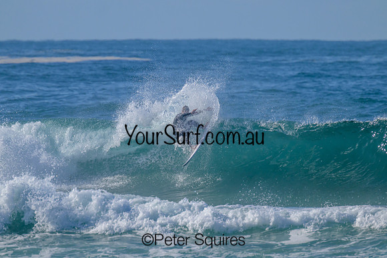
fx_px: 8860
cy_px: 129
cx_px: 194
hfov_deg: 2.5
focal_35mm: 824
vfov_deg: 1.7
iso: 800
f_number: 11
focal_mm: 800
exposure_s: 1/2000
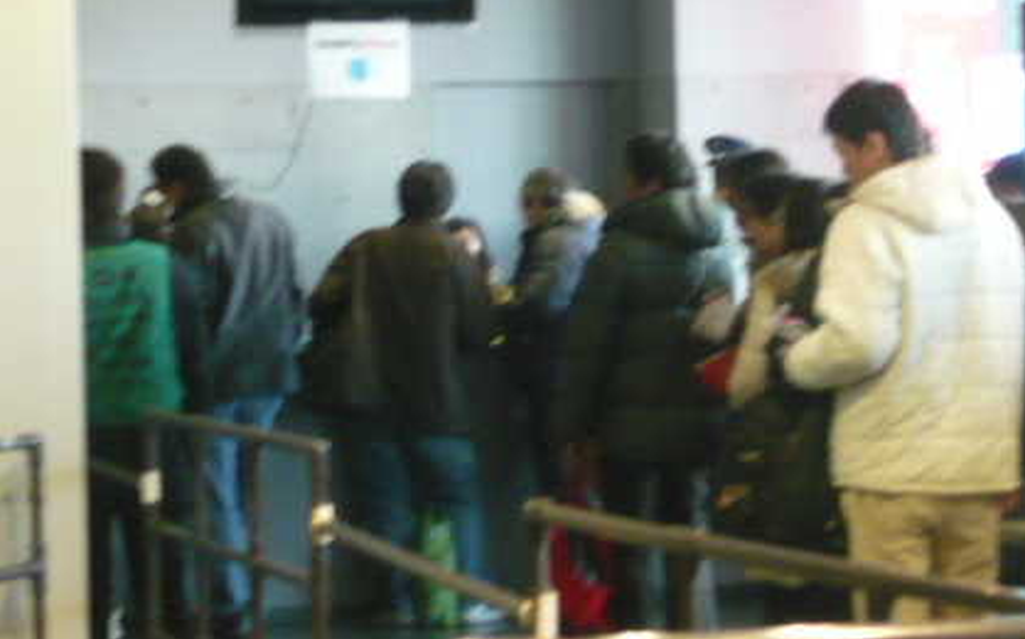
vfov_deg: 9.3
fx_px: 3908
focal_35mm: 140
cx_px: 514
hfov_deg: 14.9
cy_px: 259
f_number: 4.4
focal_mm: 13.6
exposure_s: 1/13
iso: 400
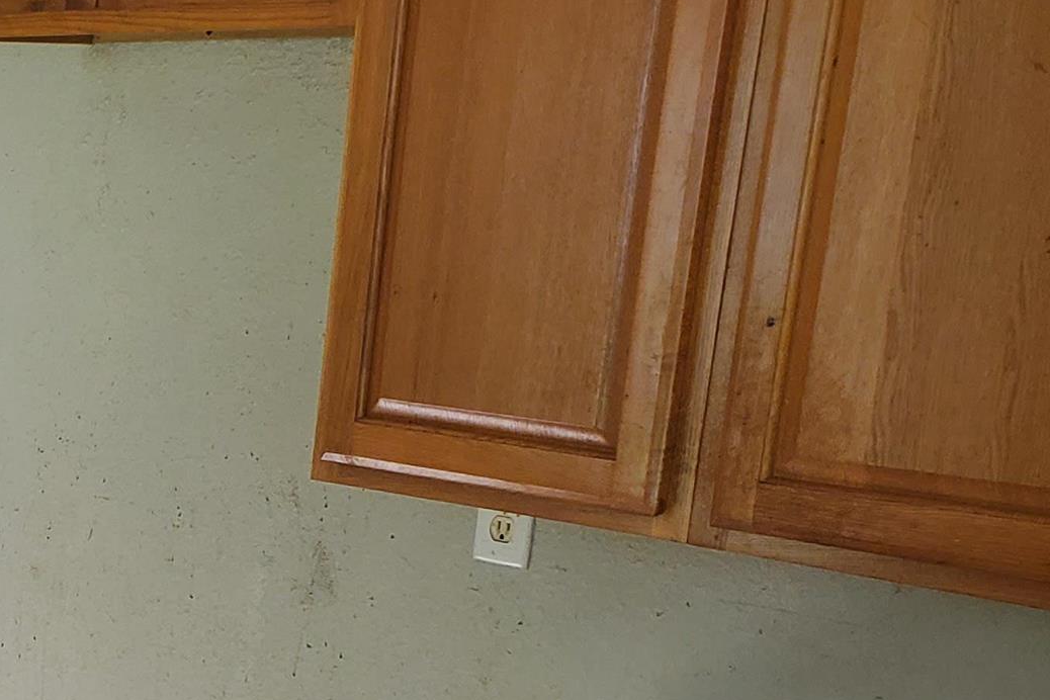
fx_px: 2333
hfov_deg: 21.8
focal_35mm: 80
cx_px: -455
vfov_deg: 16.6
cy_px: 728
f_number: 2.4
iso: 160
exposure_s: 1/120
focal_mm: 4.3
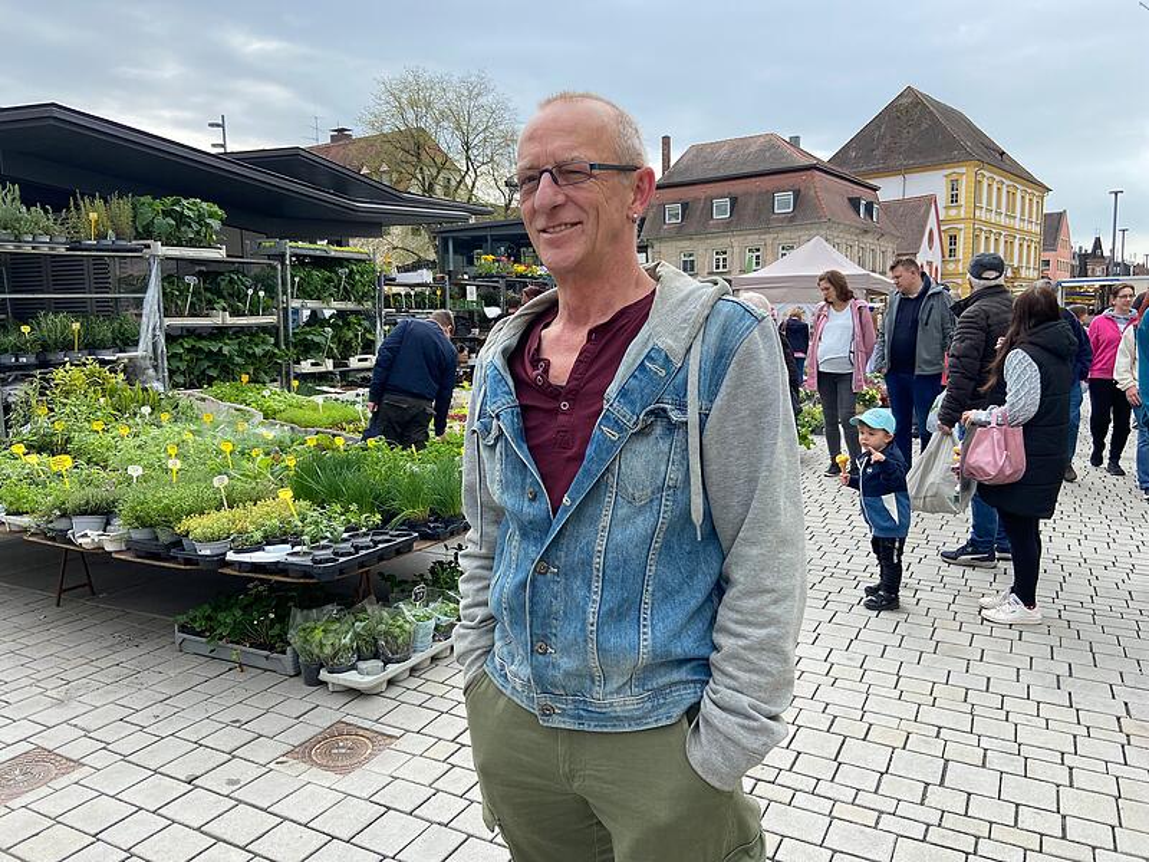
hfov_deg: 67.3
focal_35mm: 26
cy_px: 431
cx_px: 574
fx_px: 863
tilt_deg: -6.7
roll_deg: +0.6
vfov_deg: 53.1
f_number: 1.8
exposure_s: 1/1007
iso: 32
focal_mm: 4.25
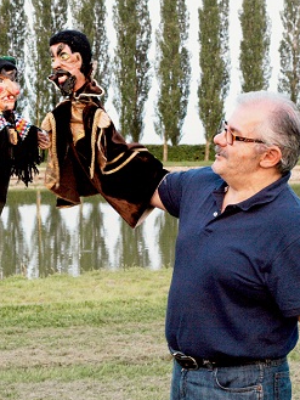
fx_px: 843
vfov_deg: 26.7
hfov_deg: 20.0
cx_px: 66
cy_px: 195
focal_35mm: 73
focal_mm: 24
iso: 800
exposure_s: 1/40
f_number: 5.6
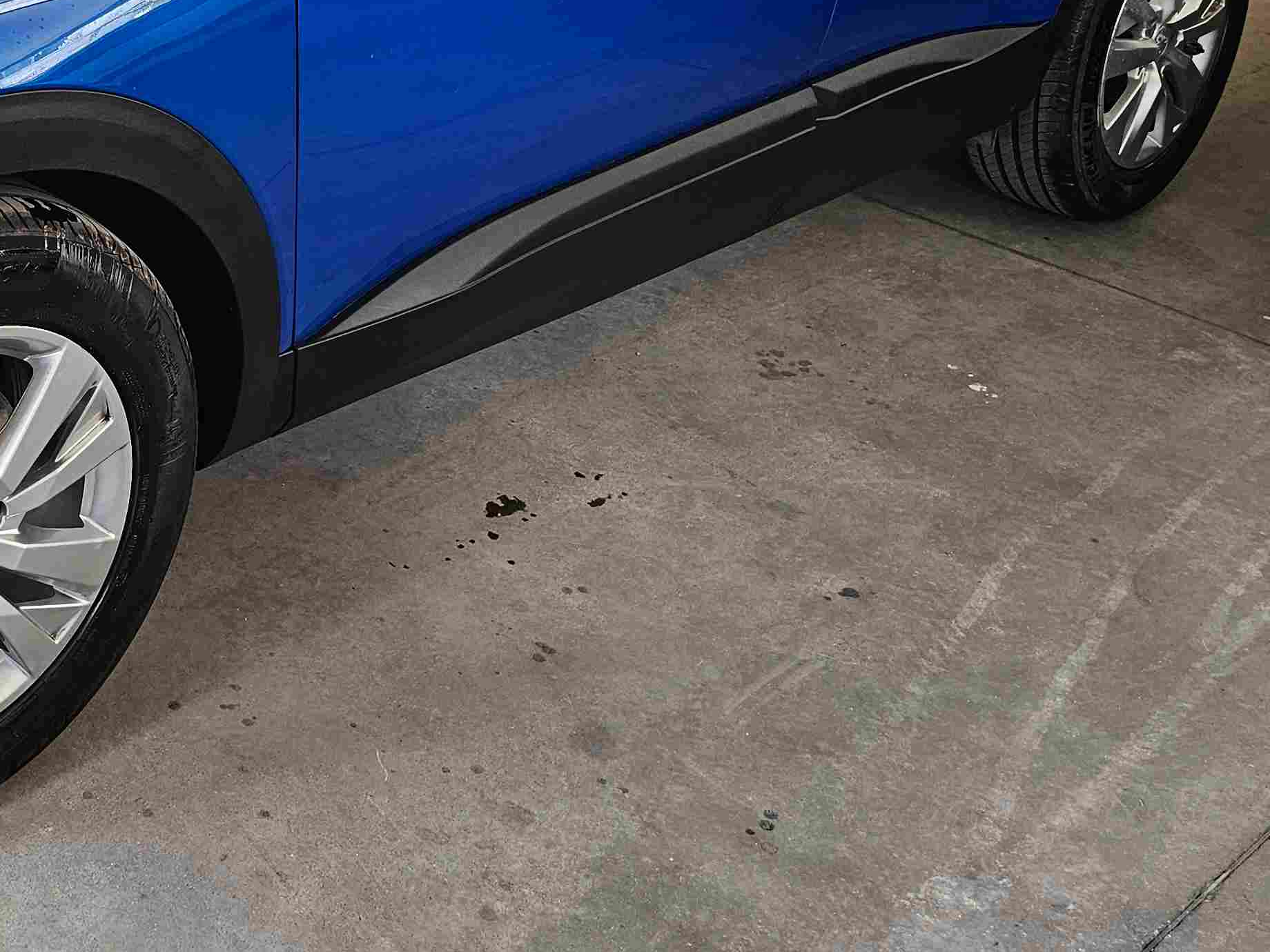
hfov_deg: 34.5
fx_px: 1834
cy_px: -10
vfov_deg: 27.4
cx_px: -17
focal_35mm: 50
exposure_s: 1/100
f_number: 1.7
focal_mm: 6.3
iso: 125
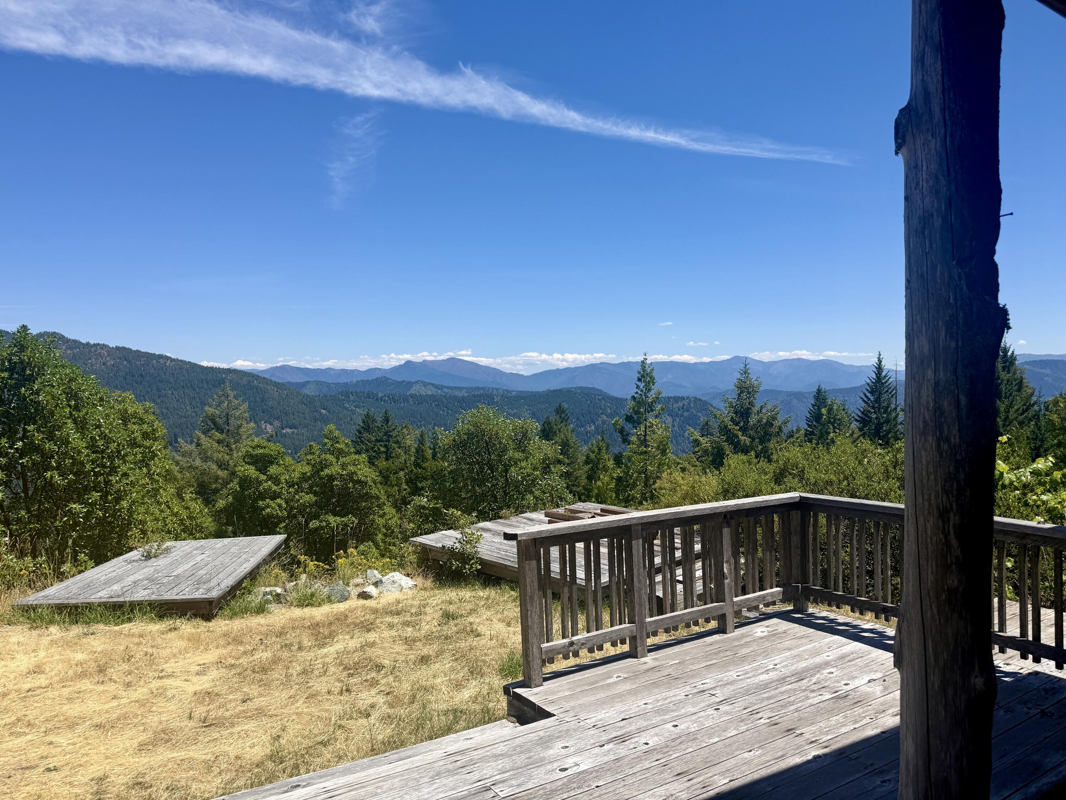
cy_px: 400
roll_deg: +0.7
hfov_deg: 71.6
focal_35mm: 24
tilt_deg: -0.7
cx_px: 533
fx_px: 739
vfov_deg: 56.8
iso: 80
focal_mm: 6.76
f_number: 1.78
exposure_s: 1/5319
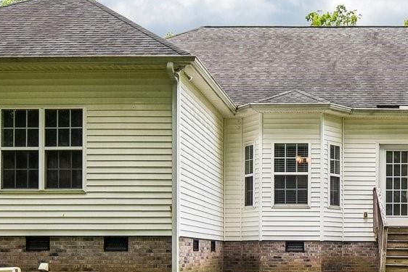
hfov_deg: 37.2
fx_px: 578
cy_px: 249
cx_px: 340
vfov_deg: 25.6
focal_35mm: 51
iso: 200
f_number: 8
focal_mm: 14
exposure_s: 1/250
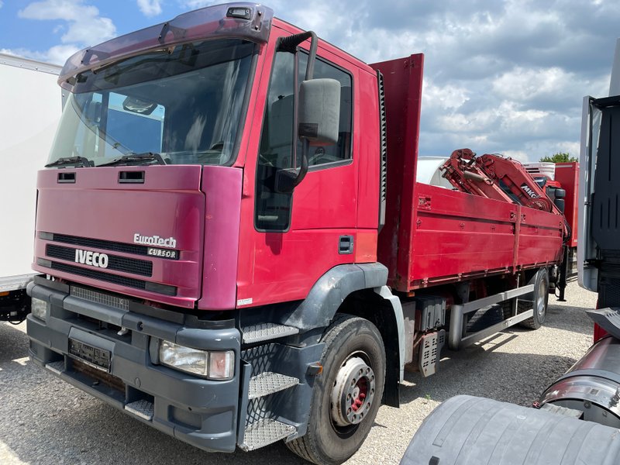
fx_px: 466
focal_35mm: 26
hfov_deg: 67.3
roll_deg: -2.6
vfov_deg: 53.1
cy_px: 232
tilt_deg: -3.8
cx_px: 310
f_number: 1.6
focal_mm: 4.2
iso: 32
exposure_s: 1/2564
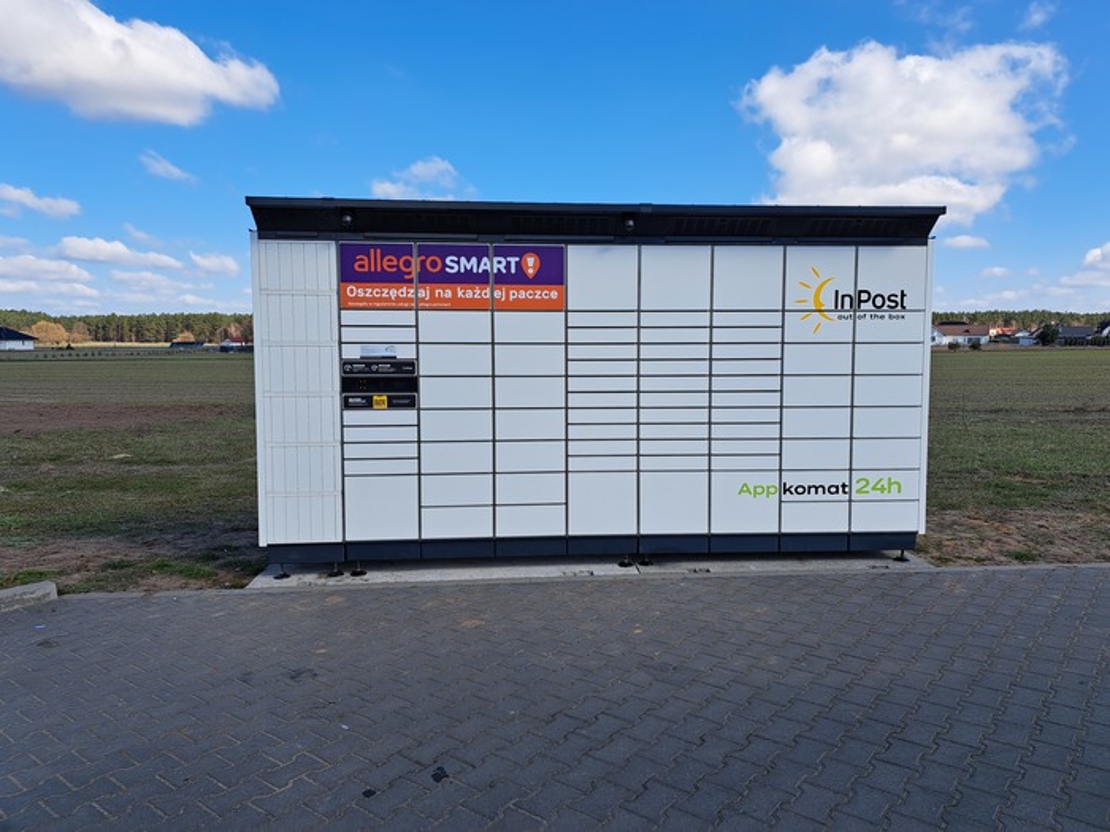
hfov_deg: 71.6
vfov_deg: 56.8
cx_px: 555
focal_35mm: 24
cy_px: 416
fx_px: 770
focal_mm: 5.23
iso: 50
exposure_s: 1/771
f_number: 1.8
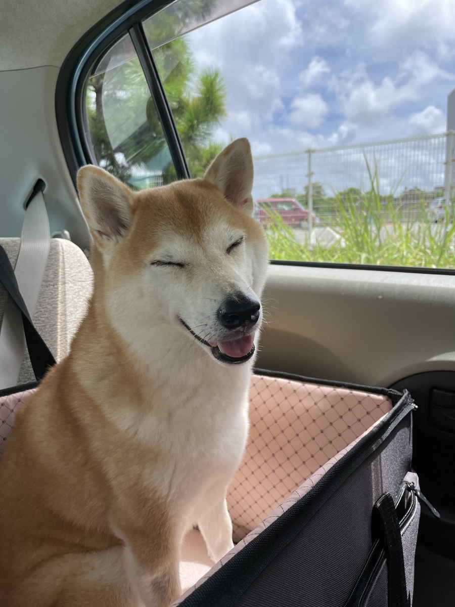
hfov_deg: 53.1
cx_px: 228
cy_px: 304
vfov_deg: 67.3
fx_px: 456
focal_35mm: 26
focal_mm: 4.2
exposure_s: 1/518
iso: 32
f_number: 1.6
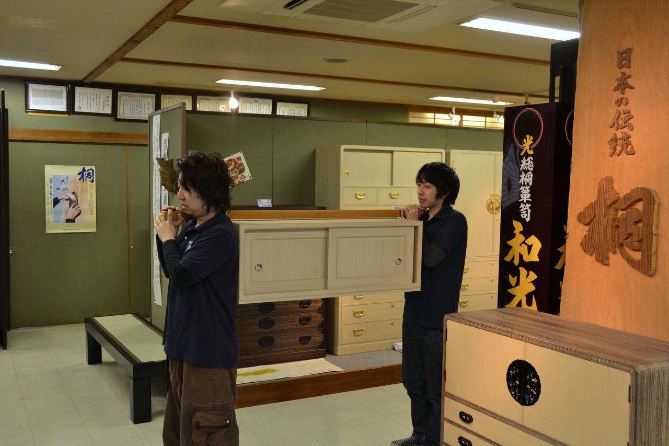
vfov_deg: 36.9
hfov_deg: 53.1
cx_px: 334
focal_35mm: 36
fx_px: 669
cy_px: 223
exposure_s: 1/100
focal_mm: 24
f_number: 5.6
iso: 1600
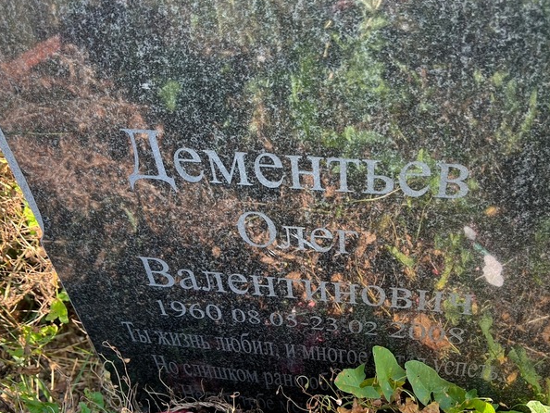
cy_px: 252
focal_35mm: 35
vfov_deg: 40.5
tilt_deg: -43.3
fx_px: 556
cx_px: 333
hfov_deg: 52.2
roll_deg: +5.1
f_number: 1.5
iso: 50
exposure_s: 1/227
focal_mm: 5.7
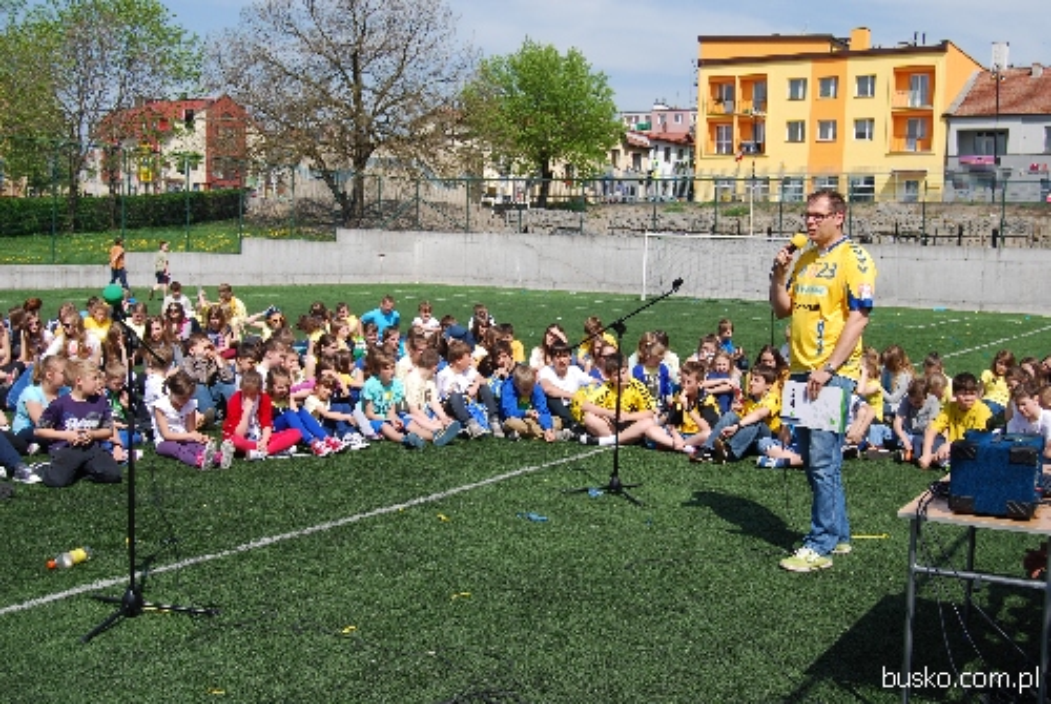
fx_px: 1228
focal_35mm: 42
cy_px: 352
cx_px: 526
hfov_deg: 46.3
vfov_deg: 32.0
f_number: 8
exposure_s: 1/250
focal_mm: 28
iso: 100
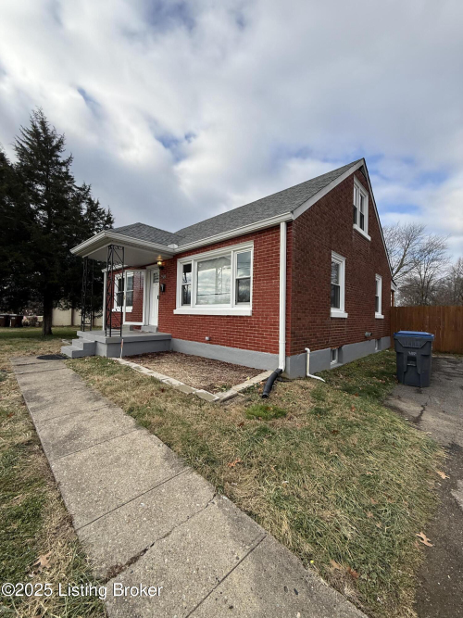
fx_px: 250
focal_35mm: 14
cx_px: 232
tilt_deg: +2.2
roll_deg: -1.7
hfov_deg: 85.7
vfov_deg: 102.1
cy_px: 309
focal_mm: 2.22
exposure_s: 1/901
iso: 64
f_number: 2.2
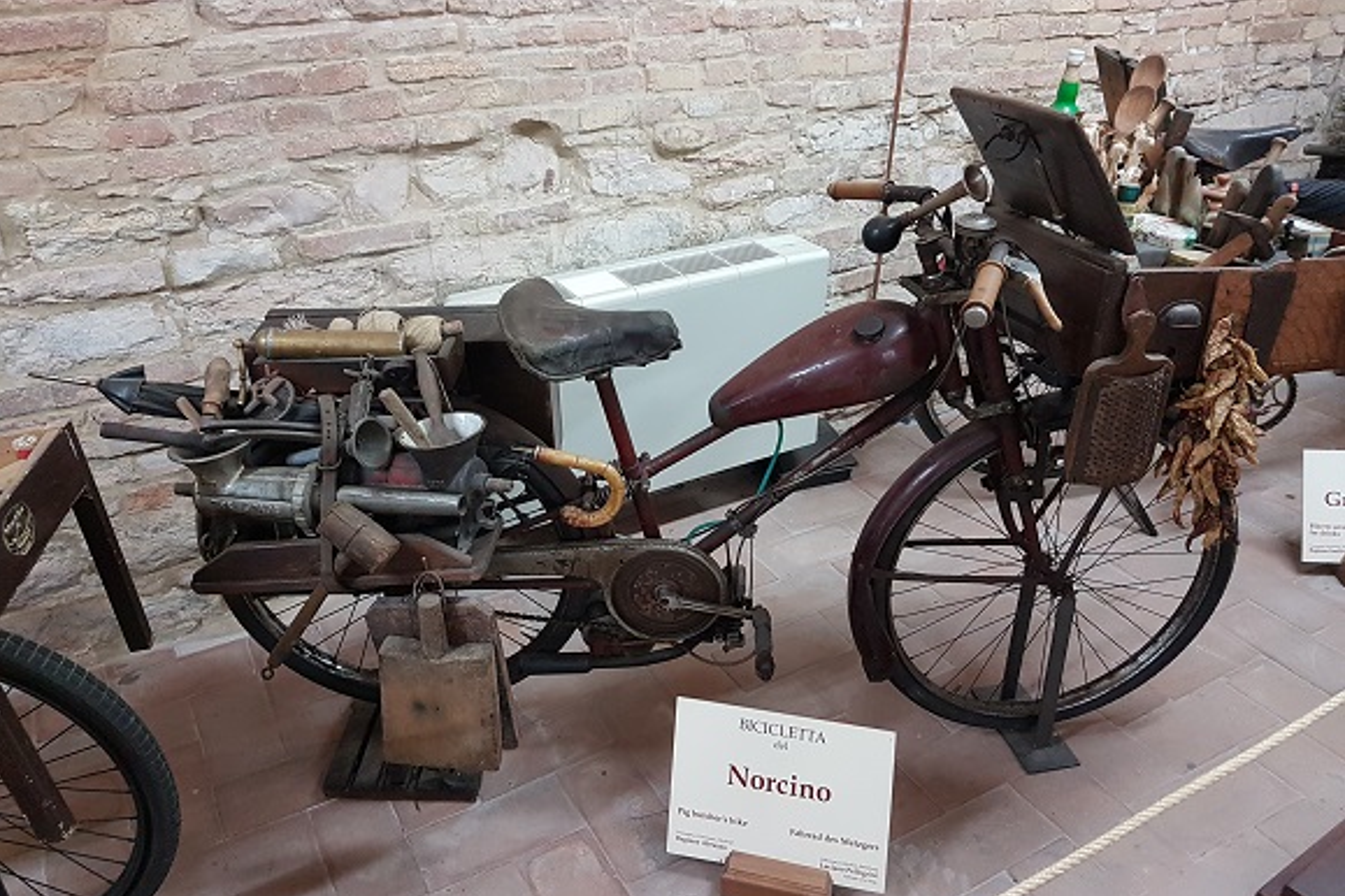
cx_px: 657
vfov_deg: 46.3
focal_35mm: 28
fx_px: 1046
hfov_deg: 65.5
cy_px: 406
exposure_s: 1/25
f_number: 1.7
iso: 200
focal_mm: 4.2
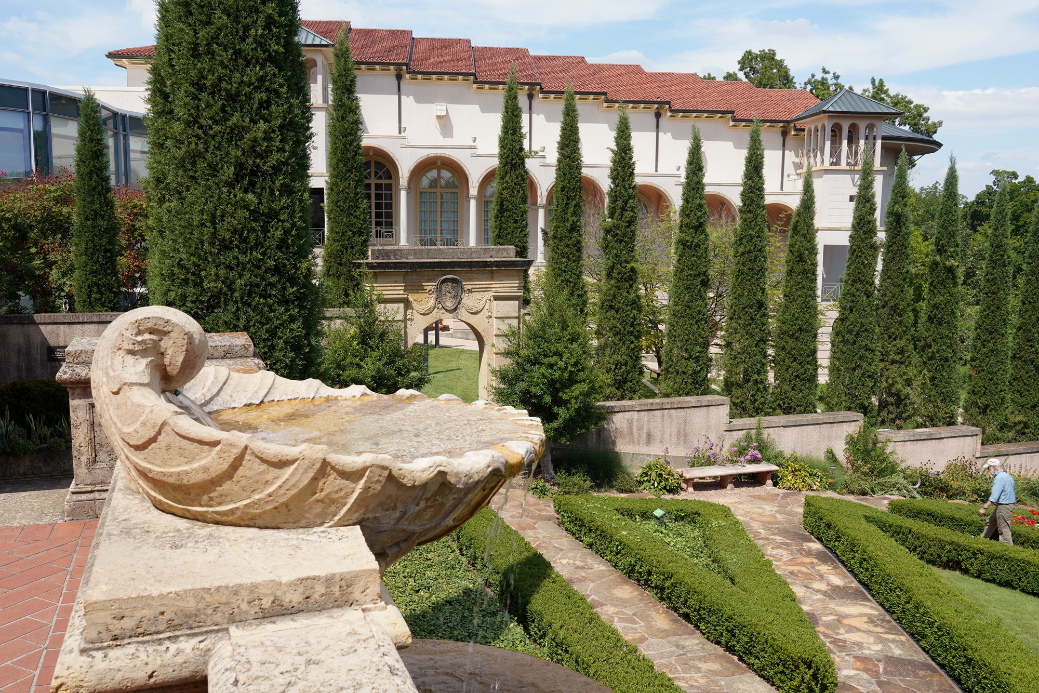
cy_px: 346
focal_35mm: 32
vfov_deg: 41.1
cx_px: 520
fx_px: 924
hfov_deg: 58.7
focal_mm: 32
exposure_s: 1/100
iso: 100
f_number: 11
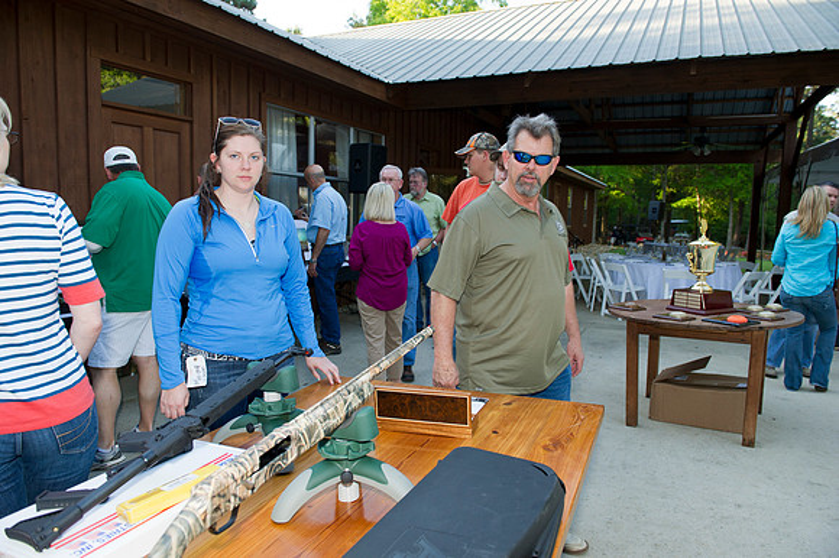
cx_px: 420
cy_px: 279
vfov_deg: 53.1
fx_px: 559
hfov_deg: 73.8
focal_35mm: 24
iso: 320
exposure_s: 1/160
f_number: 5
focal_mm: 24
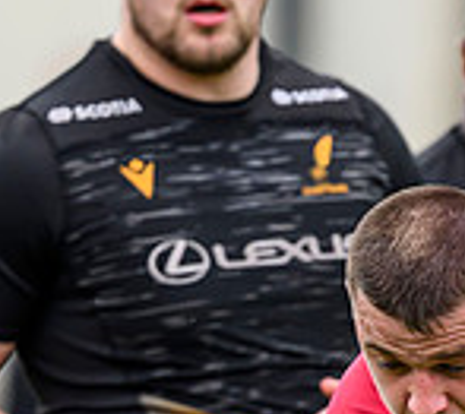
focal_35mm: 2465
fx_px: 35482
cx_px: 696
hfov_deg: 0.8
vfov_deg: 0.7
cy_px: 700
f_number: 3.5
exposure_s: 1/1600
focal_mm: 400
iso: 500
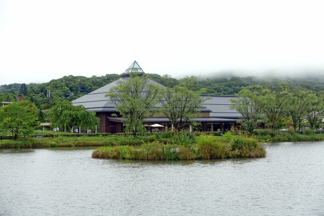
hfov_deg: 28.8
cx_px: 162
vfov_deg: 19.5
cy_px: 108
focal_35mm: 70
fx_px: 630
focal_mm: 25.7
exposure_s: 1/160
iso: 125
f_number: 7.1
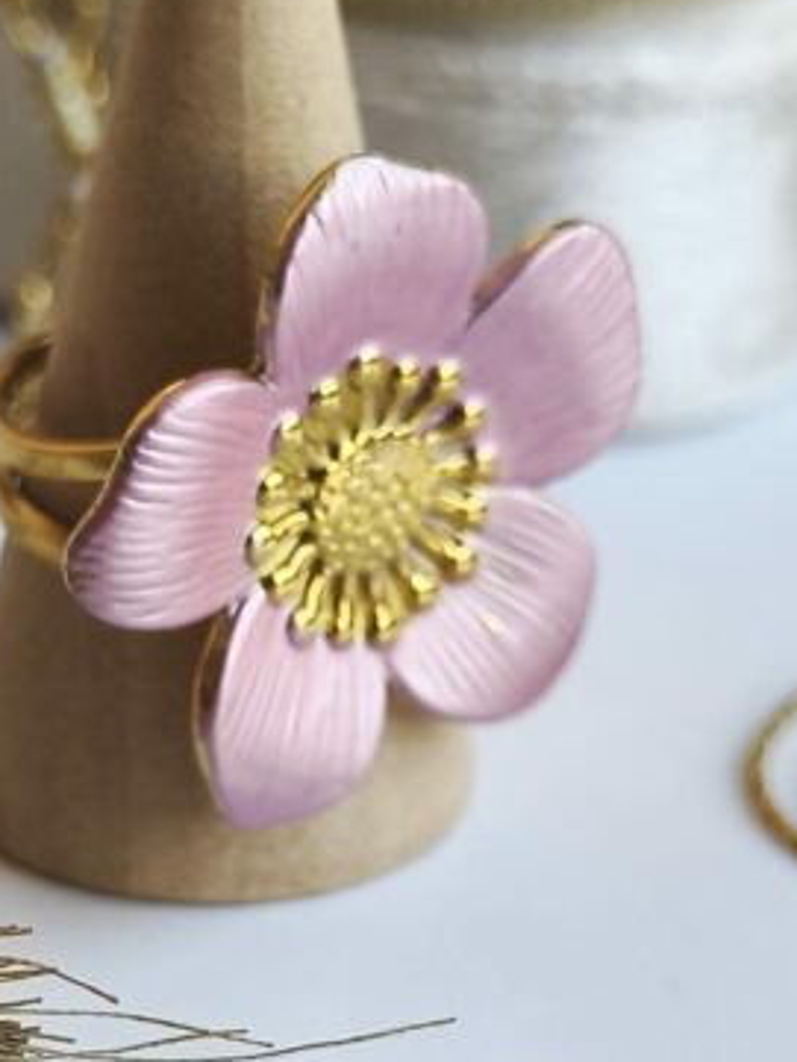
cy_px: 665
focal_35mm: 102
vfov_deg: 19.2
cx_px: 291
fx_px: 3129
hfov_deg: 14.5
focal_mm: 6.18
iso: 250
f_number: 1.65
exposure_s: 1/100
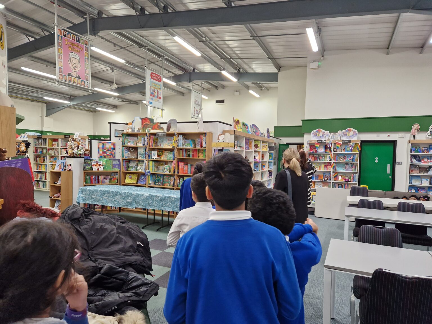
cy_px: 162
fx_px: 287
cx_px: 216
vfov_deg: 58.9
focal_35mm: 23
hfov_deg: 73.9
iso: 250
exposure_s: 1/100
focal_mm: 5.4
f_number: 1.8
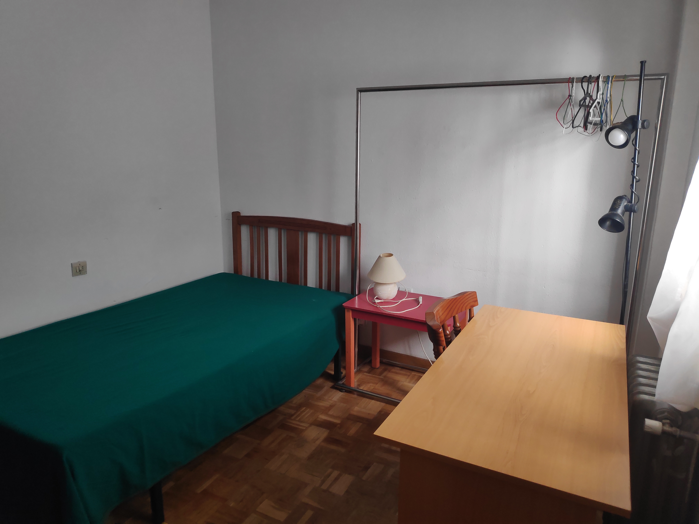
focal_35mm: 20
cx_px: 350
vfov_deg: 66.0
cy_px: 262
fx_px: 404
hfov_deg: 81.7
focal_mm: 3.94
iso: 310
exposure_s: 1/100
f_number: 1.9
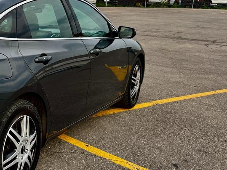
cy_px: 84
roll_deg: +1.8
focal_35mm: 57
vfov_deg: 25.6
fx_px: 374
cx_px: -25
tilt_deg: -12.1
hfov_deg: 30.2
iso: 80
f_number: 1.78
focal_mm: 6.76
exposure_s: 1/582
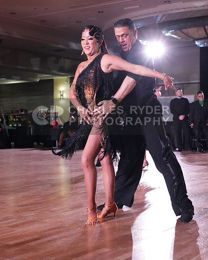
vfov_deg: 30.5
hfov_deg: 24.6
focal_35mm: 62
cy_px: 117
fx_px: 477
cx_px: 102
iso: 5000
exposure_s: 1/320
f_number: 5
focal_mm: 54
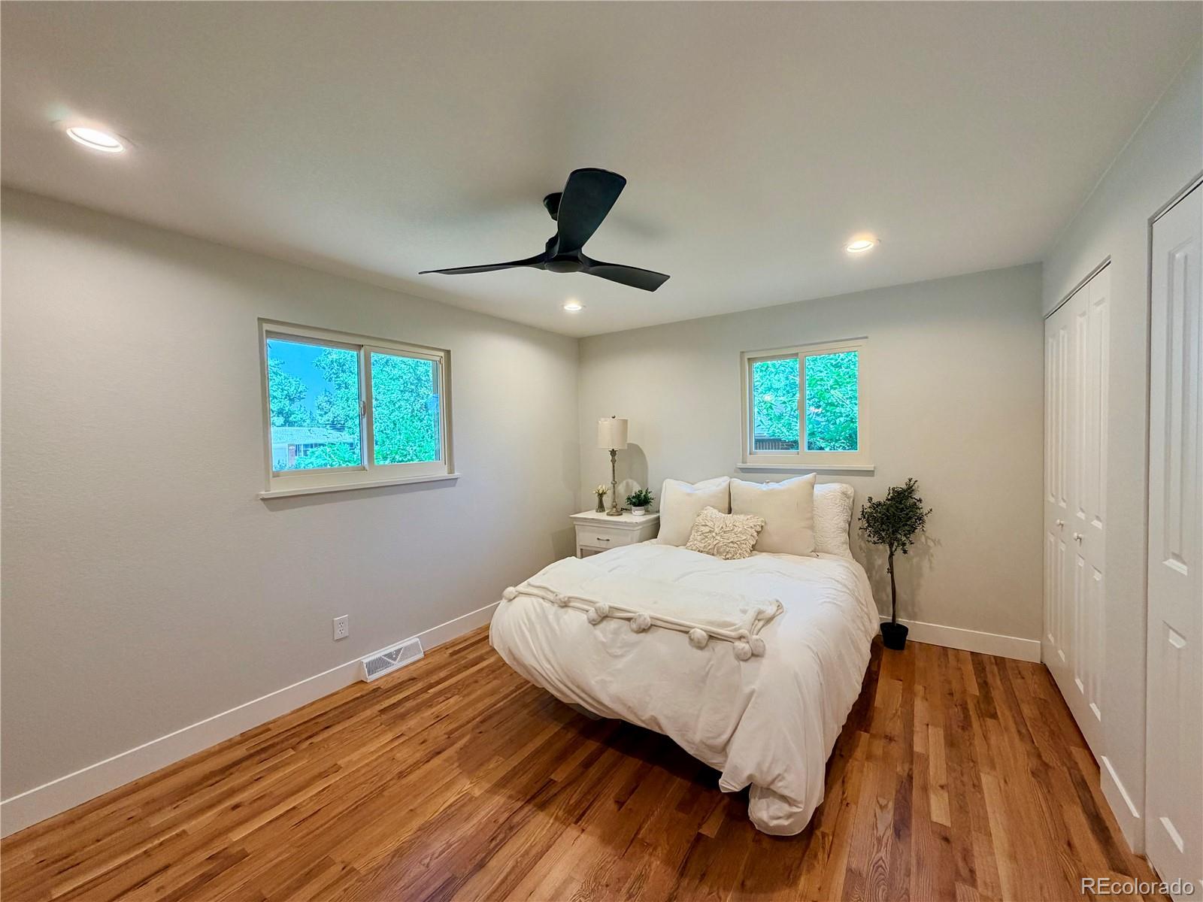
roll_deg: +1.5
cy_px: 451
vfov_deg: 85.7
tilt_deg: -1.8
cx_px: 602
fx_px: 487
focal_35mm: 14
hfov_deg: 102.1
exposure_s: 1/120
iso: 200
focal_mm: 2.22
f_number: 2.2
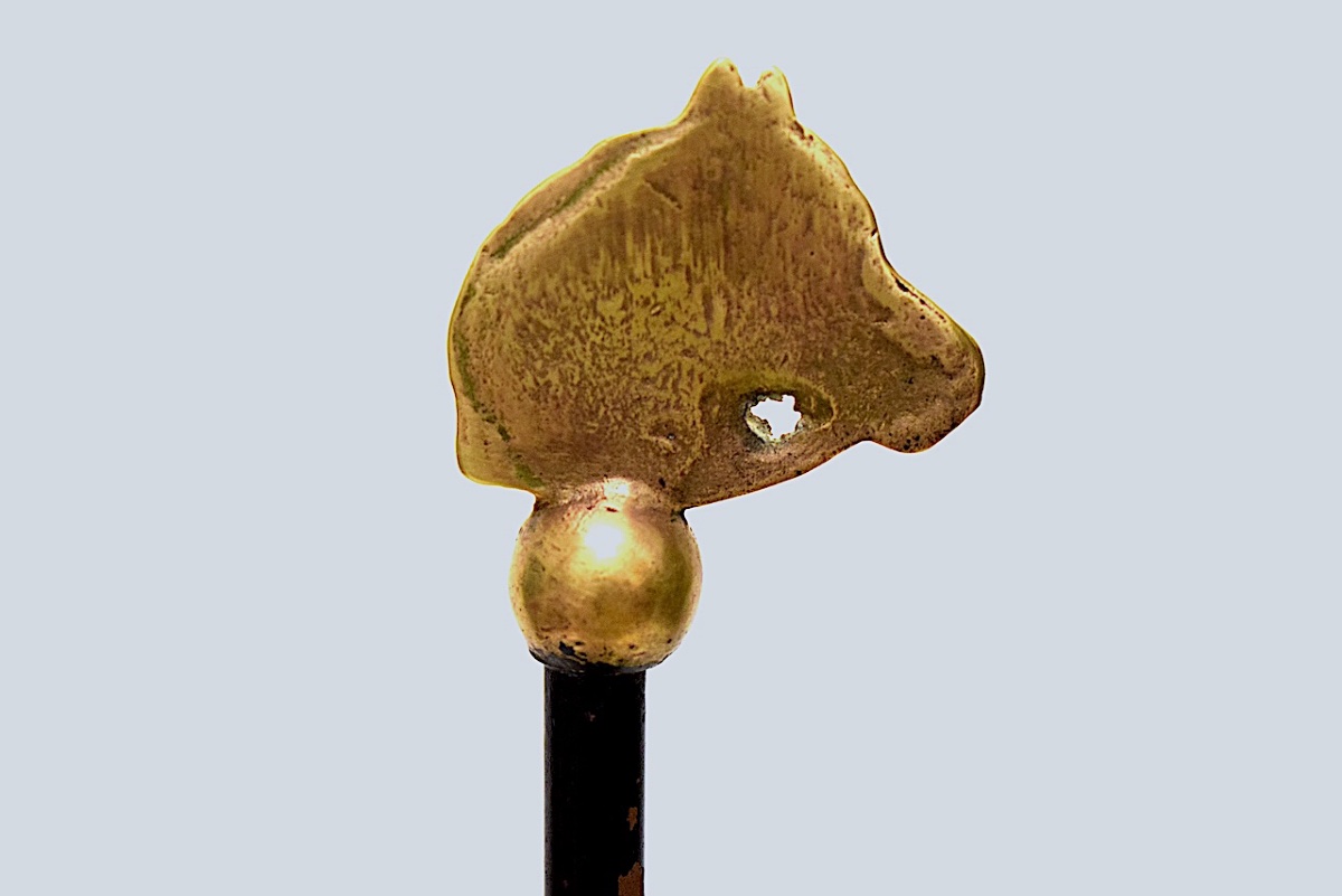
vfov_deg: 20.2
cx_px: 671
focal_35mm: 68
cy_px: 448
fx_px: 2517
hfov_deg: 29.9
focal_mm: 45
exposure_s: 1/125
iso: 1600
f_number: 5
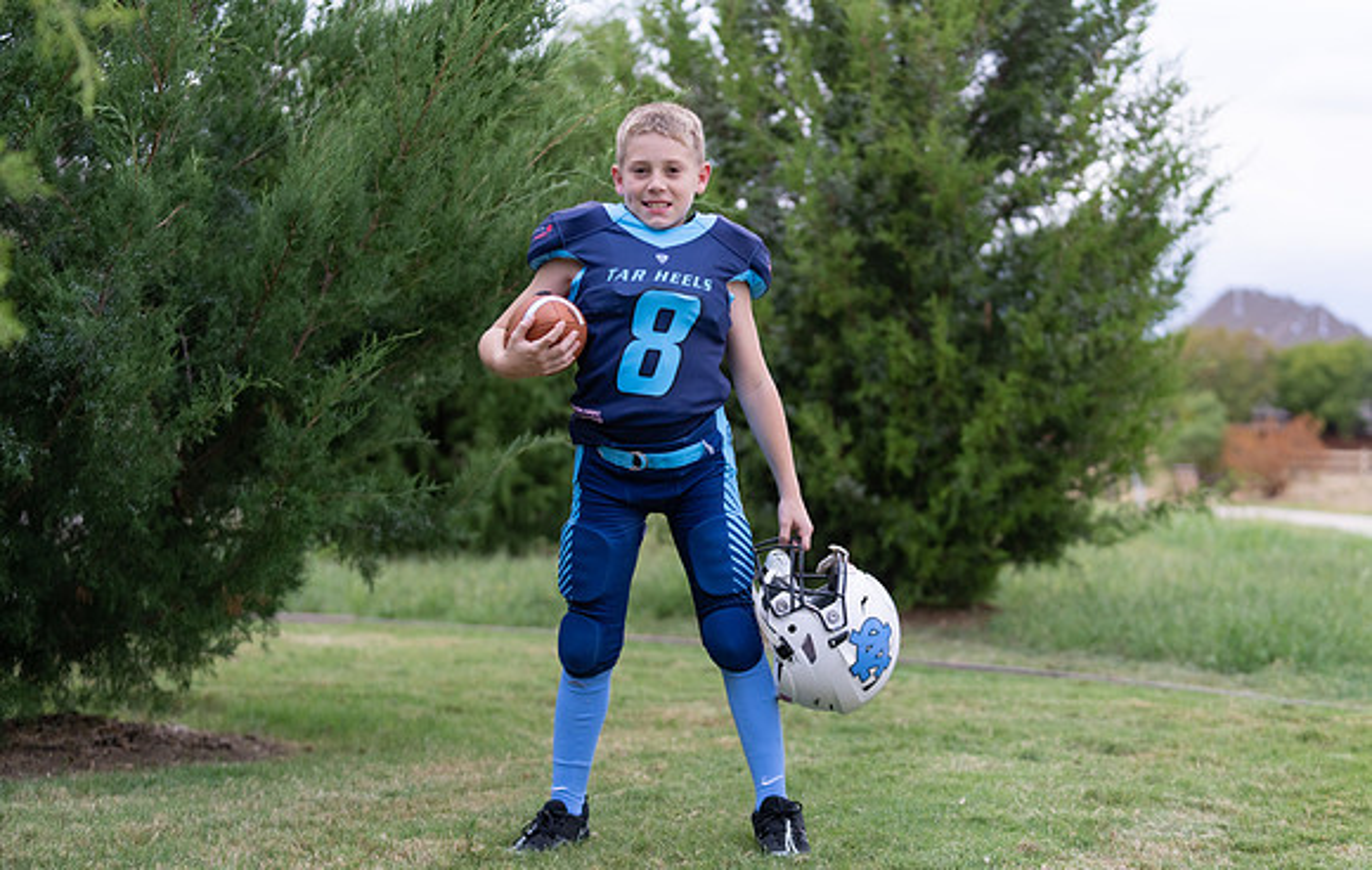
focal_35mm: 77
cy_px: 422
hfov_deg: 26.8
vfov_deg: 17.2
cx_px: 734
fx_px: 2876
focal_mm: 70
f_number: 2.8
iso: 640
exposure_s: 1/320
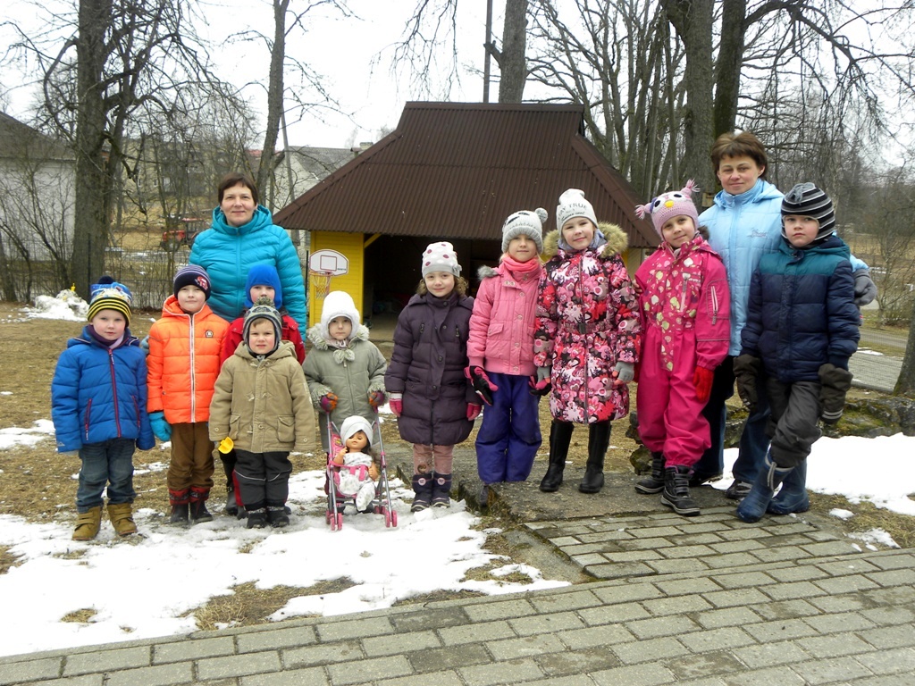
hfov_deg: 55.4
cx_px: 458
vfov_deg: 42.9
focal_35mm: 33
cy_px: 343
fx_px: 872
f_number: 3.2
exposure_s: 1/75.3
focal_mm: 5.9
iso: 64
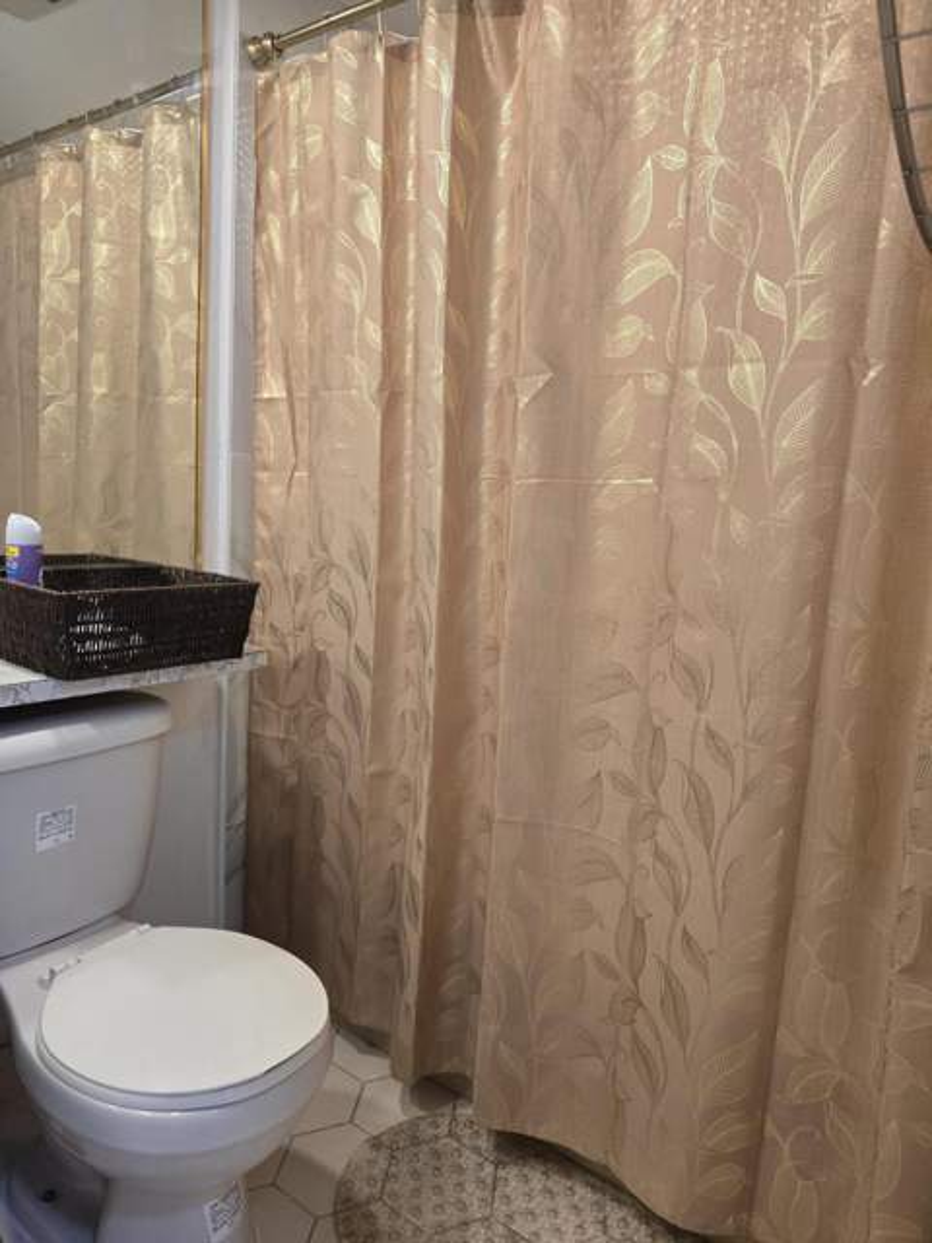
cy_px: 622
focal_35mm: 23
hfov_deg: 58.9
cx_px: 466
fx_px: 826
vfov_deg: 73.9
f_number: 1.7
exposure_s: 1/120
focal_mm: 6.3
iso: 160
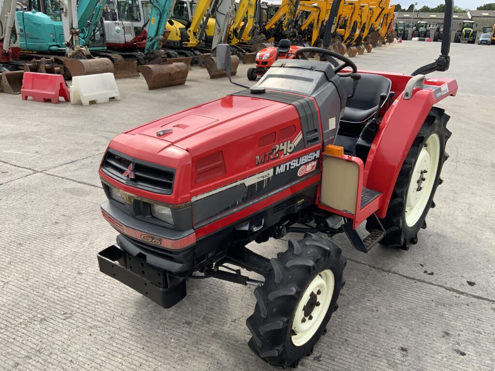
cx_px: 248
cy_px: 186
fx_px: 415
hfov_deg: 61.7
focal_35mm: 29
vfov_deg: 48.2
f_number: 1.8
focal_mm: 3
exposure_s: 1/1055
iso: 16
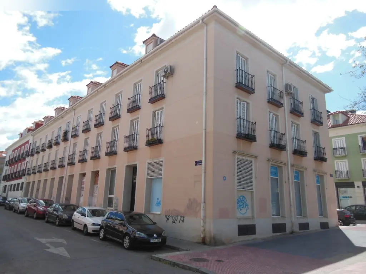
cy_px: 137
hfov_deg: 69.4
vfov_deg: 54.9
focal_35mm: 25
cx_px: 183
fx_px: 264
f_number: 3.5
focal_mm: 4.5
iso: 125
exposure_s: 1/800
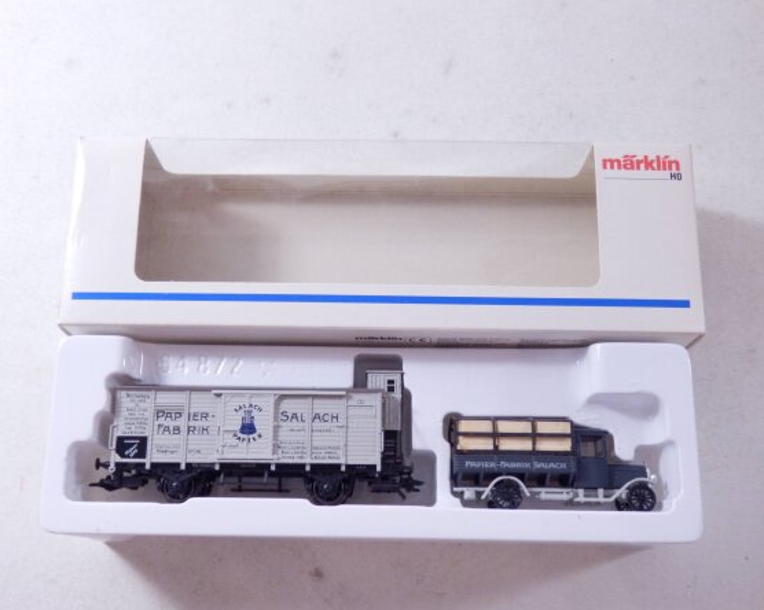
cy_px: 305
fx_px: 881
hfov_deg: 46.9
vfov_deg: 38.2
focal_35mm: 39
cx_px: 360
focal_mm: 6.6
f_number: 3.6
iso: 500
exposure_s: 1/160
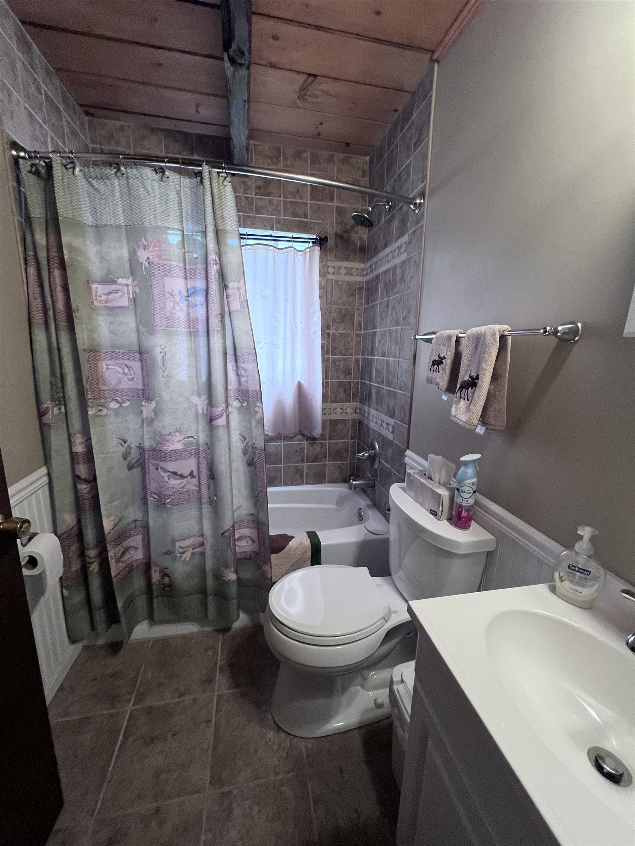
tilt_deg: -12.1
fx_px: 318
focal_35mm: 13
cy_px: 423
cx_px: 318
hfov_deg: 89.9
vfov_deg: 106.2
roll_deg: -1.0
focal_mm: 1.57
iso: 400
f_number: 1.8
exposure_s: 1/60
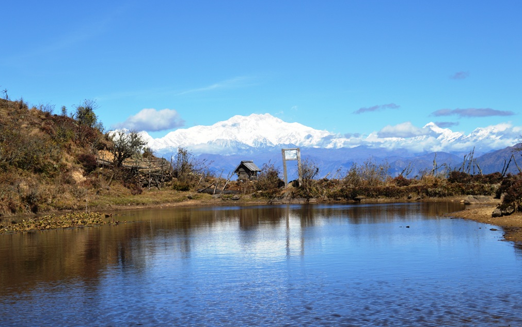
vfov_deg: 20.0
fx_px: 925
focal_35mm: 65
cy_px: 155
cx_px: 260
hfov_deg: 31.5
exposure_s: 1/320
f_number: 11
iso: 100
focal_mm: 42
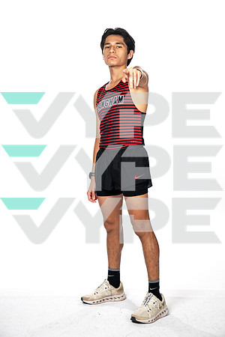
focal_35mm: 62
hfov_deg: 21.9
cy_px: 168
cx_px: 112
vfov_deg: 32.4
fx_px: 581
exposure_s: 1/320
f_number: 7.1
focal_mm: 62
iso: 400
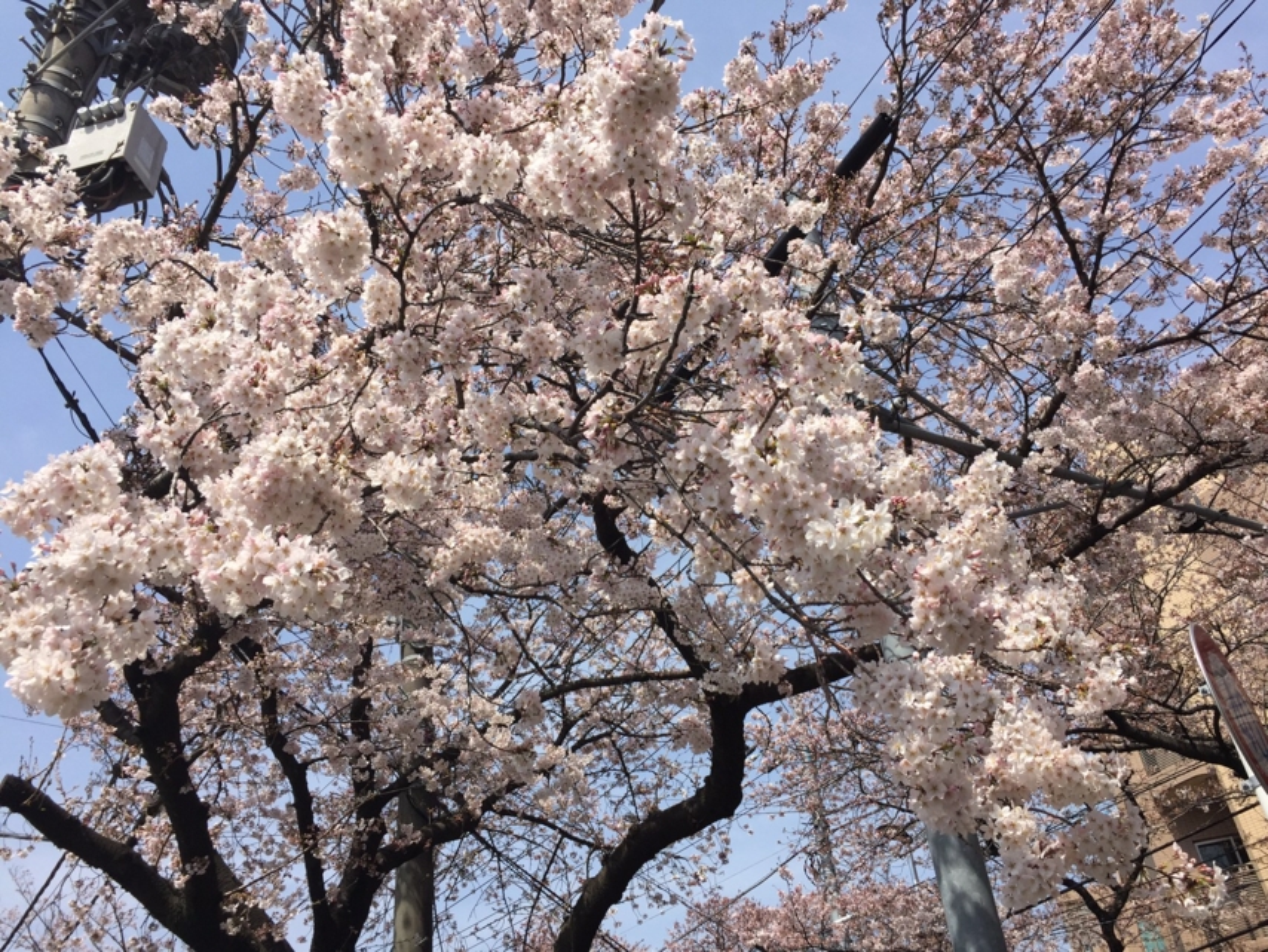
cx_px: 634
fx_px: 1063
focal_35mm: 29
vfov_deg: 48.2
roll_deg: +5.4
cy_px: 476
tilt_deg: +37.3
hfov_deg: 61.6
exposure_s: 1/2326
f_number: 2.2
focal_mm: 4.15
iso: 32
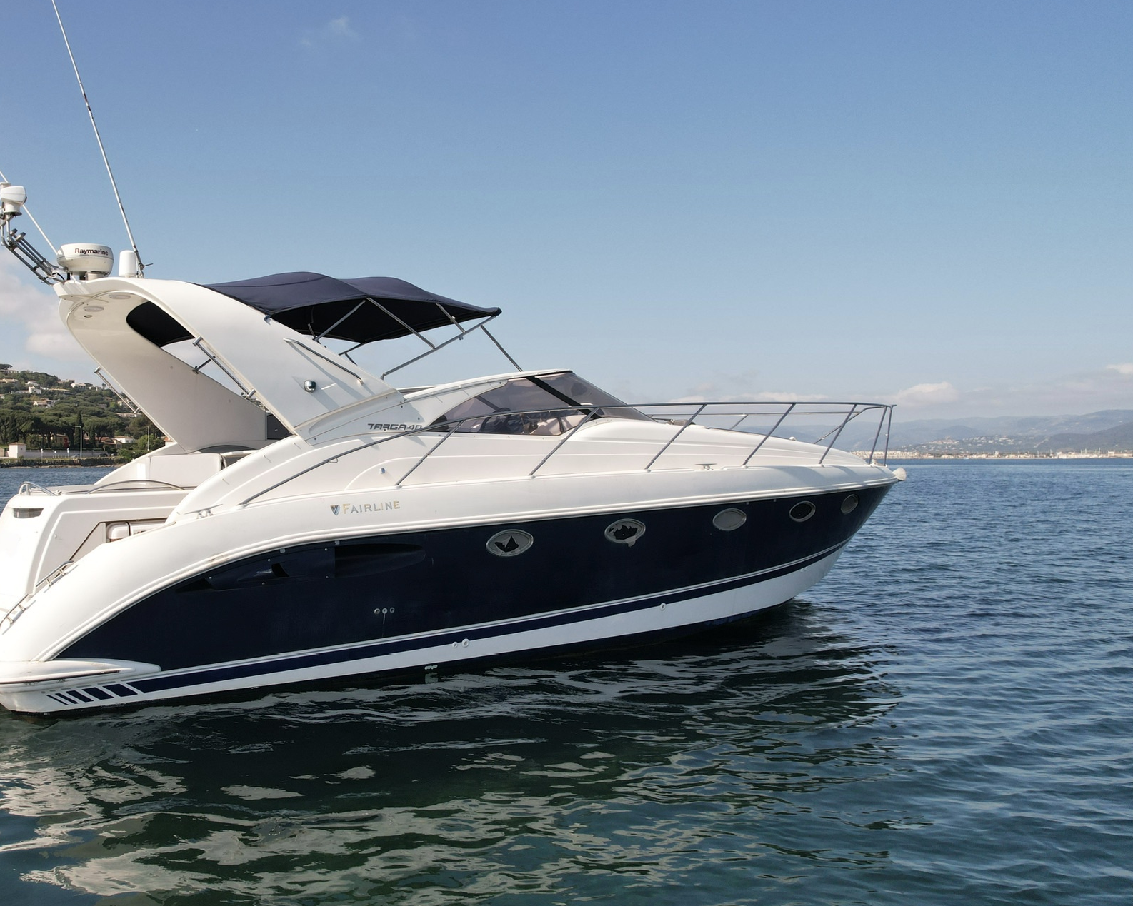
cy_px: 436
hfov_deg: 56.9
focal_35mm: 30
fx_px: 1006
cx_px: 336
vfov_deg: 48.5
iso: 140
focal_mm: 8.38
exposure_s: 1/80
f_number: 2.8
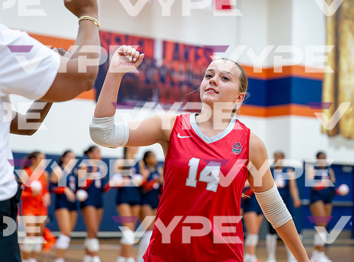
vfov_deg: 16.7
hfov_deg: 22.5
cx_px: 165
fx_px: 889
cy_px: 130
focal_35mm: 87
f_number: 2.8
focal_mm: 71
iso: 3200
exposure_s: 1/800
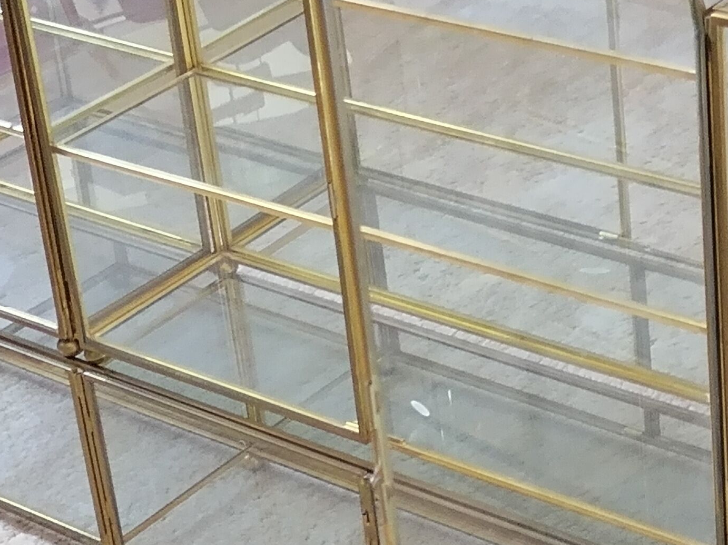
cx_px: 494
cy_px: 304
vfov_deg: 13.5
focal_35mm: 110
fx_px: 2313
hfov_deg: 17.8
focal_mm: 5.4
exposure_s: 1/25
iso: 400
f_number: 1.8
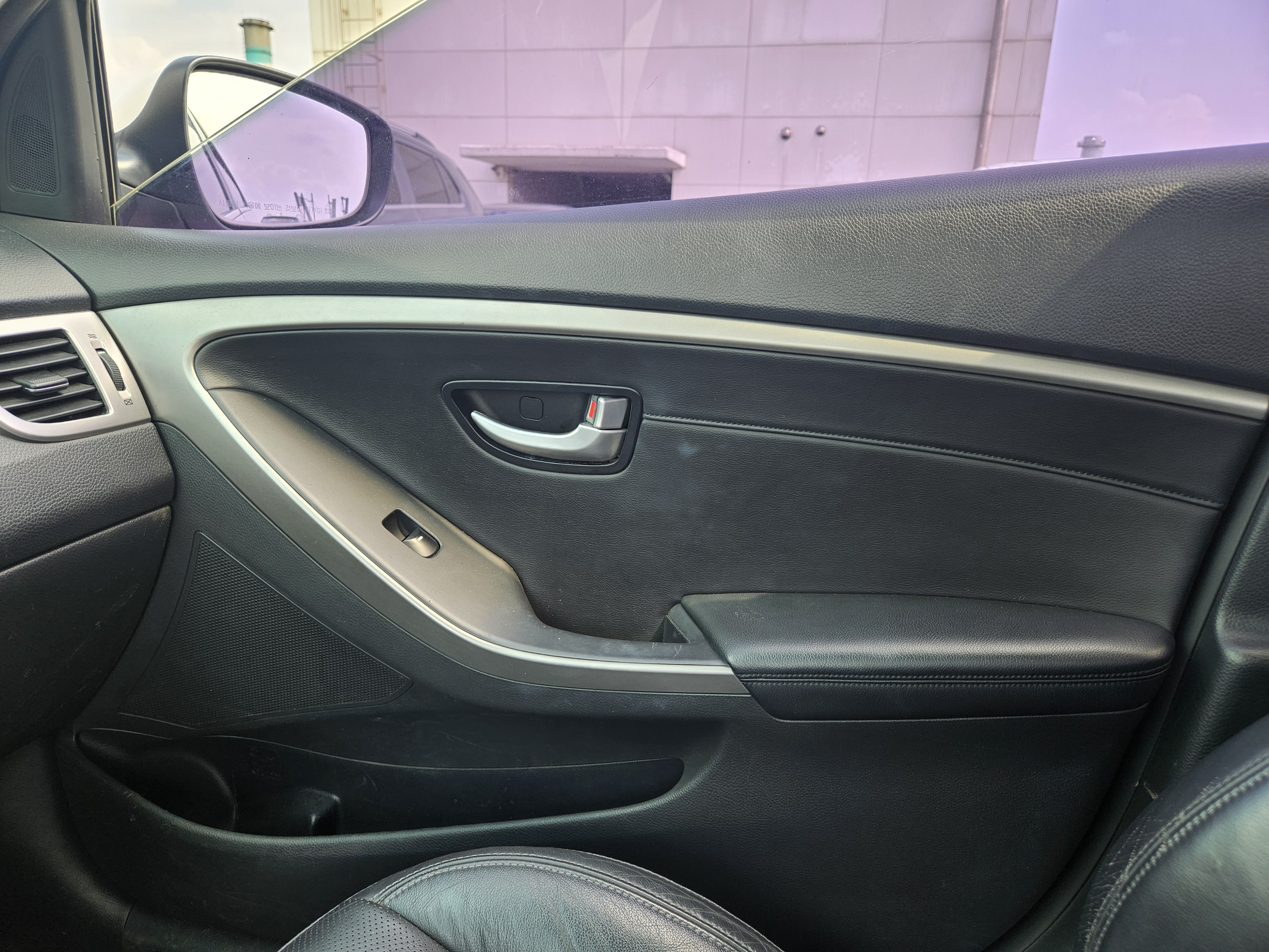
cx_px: 634
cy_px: 476
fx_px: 843
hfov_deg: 73.9
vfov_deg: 58.9
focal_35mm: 23
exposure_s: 1/120
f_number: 1.8
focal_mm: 5.4
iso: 32
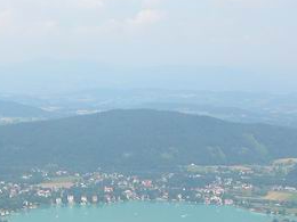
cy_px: 227
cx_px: 23
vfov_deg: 16.8
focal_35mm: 86
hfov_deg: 22.2
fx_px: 738
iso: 100
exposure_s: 1/273
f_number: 6.3
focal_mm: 9
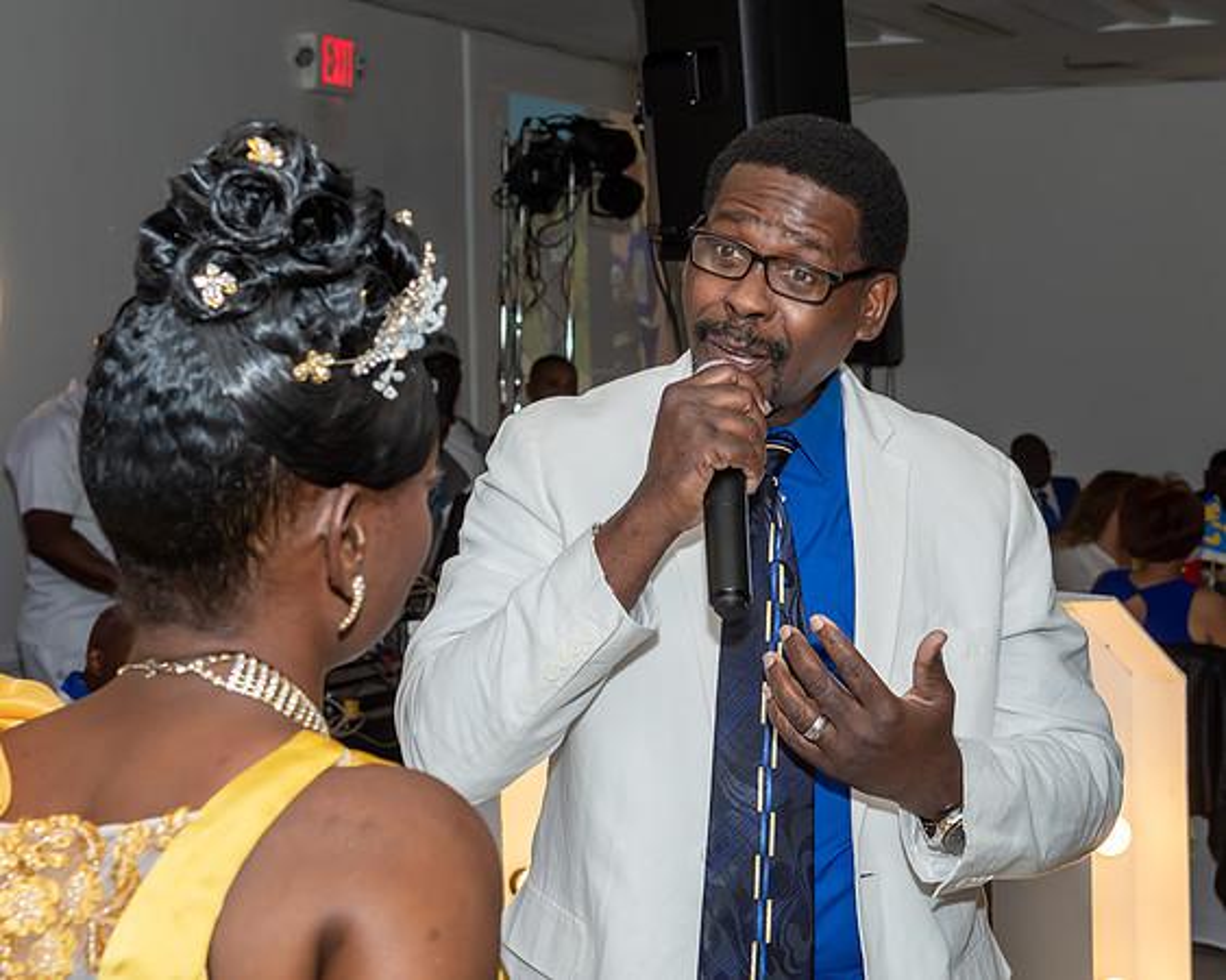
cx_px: 758
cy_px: 429
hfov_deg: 25.0
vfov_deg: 20.1
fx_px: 2757
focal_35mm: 76
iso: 500
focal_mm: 40
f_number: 6.3
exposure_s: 1/250
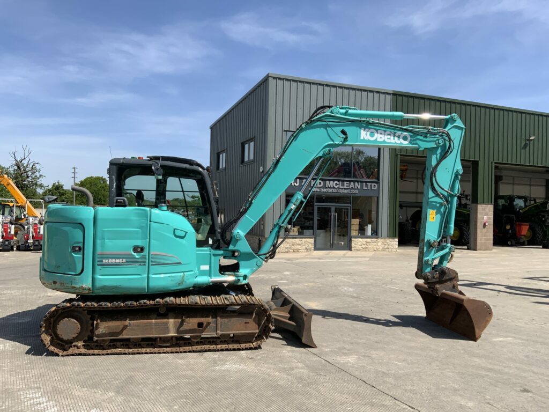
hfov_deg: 61.7
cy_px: 206
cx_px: 274
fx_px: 460
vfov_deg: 48.2
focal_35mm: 29
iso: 16
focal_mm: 3
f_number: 1.8
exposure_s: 1/2058
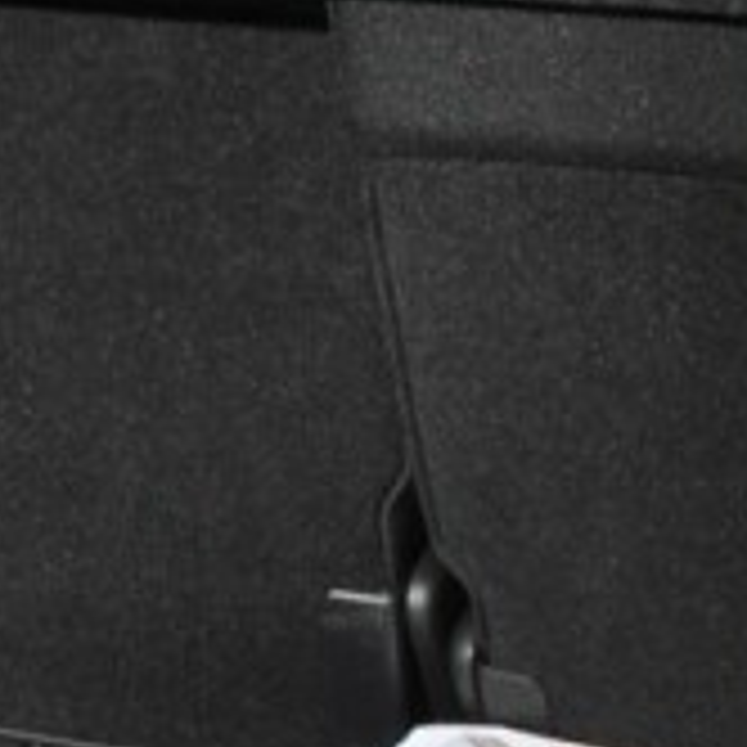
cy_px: 932
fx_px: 4956
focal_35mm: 203
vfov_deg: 8.5
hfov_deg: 8.1
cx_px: -900
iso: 100
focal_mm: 22
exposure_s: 1/200
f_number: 7.1
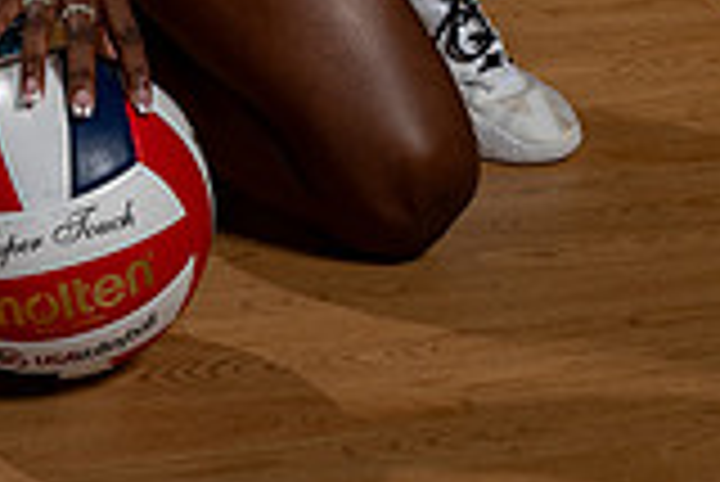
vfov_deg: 9.6
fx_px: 2642
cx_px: 297
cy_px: -518
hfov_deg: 15.5
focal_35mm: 132
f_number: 8
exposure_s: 1/250
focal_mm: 47
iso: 100
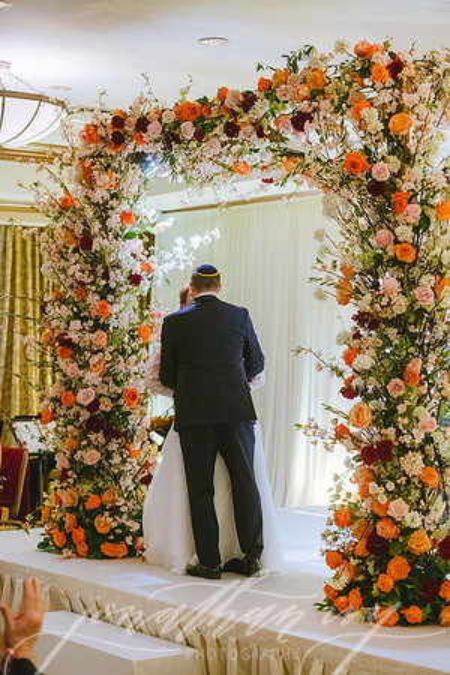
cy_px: 338
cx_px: 225
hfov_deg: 18.2
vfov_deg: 27.0
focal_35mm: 75
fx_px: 1406
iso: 2500
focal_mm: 75
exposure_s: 1/160
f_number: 2.8
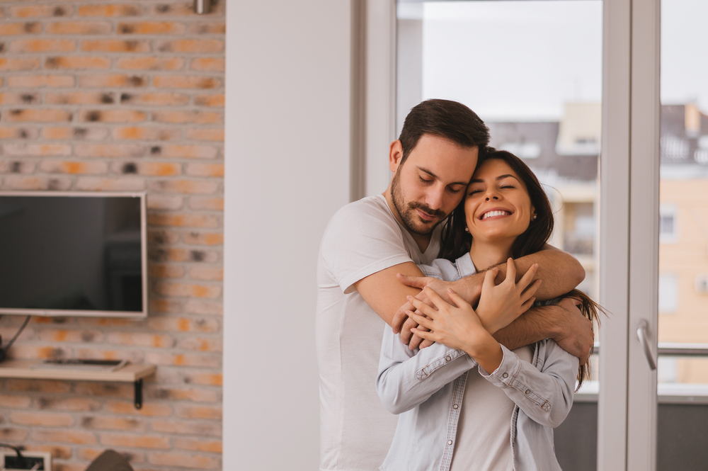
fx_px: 1474
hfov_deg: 27.0
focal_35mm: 75
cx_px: 354
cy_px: 236
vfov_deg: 18.2
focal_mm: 50
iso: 100
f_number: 2.2
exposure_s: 1/200
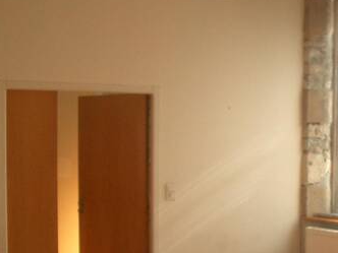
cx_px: 338
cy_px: 230
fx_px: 791
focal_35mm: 81
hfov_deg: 23.1
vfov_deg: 17.9
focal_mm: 5.8
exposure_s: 1/40
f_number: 2.6
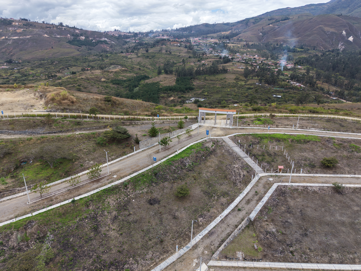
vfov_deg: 56.8
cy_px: 136
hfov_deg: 71.6
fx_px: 250
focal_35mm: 24
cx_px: 180
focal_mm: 8.67
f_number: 1.8
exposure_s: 1/1250
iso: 100
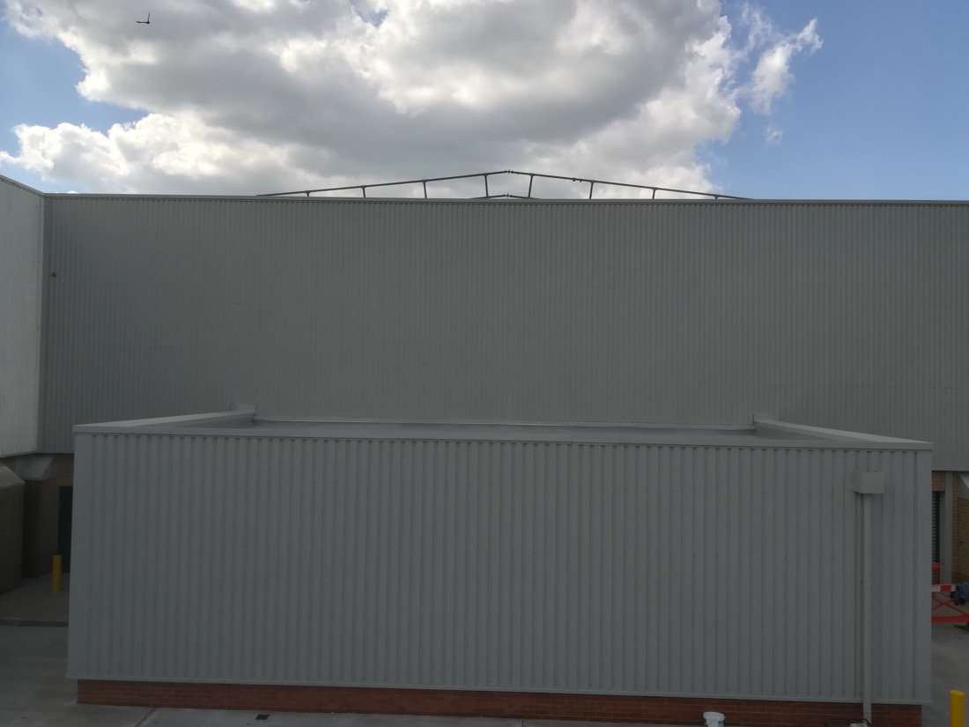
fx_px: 728
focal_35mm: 26
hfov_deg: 67.3
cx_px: 484
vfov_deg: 53.1
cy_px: 364
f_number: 2.2
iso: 50
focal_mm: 3.83
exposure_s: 1/951
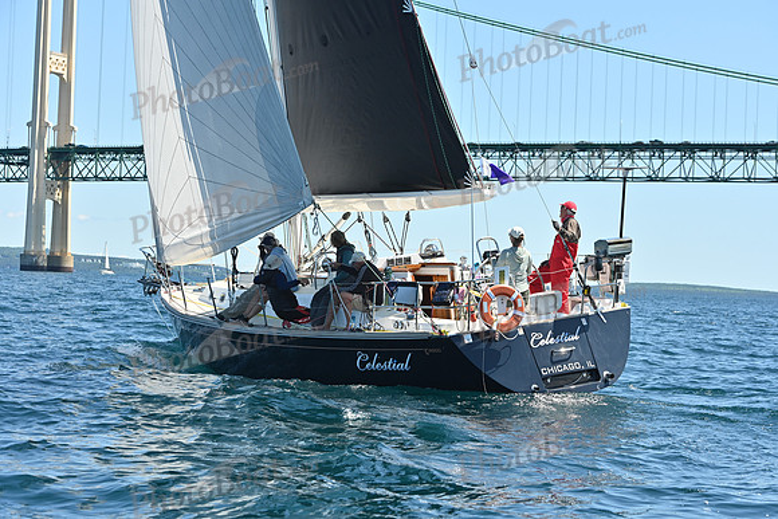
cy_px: 260
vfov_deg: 15.2
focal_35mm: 90
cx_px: 389
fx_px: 1945
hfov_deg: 22.6
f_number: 7.1
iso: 320
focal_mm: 90
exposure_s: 1/1000
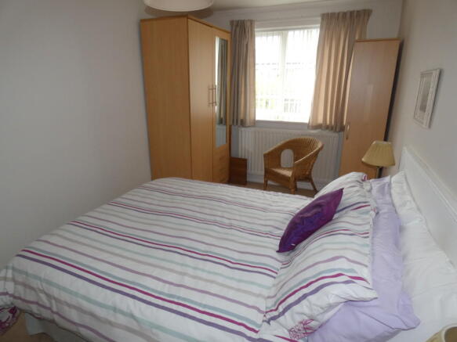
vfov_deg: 66.0
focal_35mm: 20
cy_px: 171
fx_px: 264
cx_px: 228
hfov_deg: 81.8
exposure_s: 1/60
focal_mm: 3.6
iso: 100
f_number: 2.8
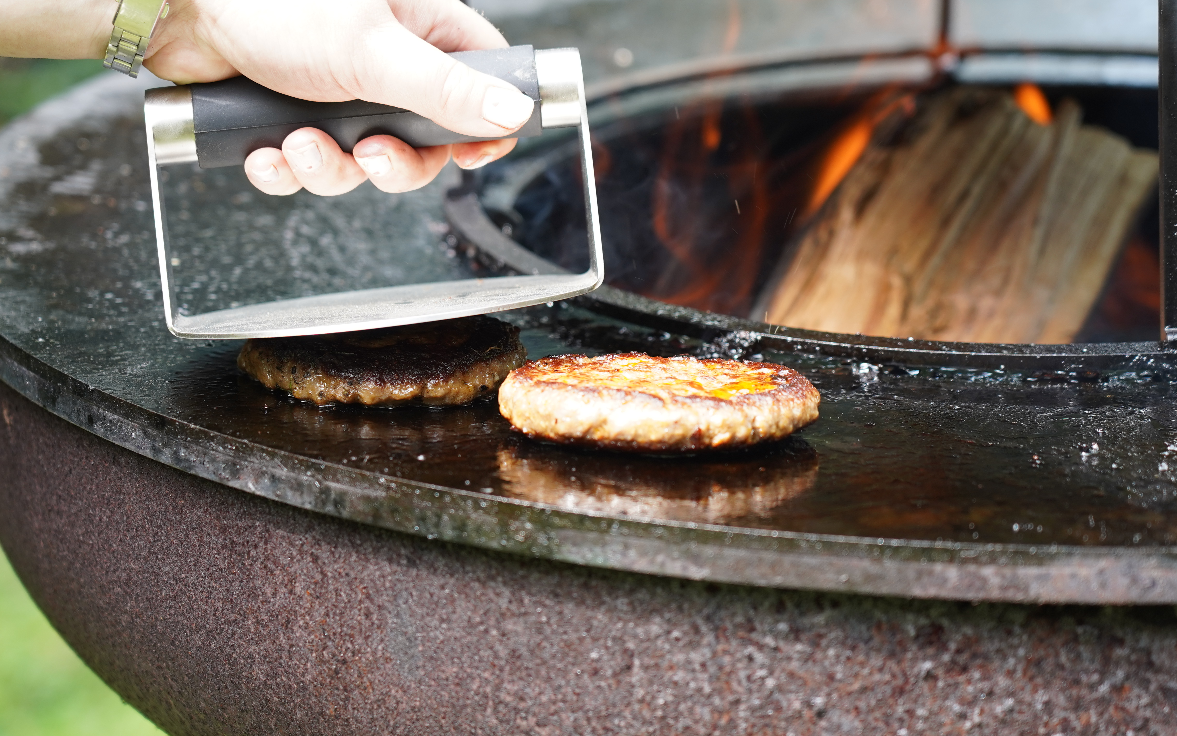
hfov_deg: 16.3
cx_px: 596
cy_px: 386
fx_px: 4106
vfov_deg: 10.2
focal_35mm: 128
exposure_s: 1/160
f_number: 4
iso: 320
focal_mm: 95
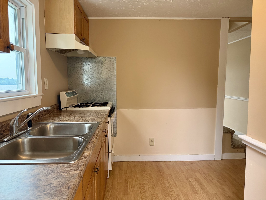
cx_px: 133
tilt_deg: -5.9
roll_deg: +1.2
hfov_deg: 71.6
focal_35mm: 24
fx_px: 184
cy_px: 100
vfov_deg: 56.8
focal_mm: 6.76
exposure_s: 1/120
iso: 250
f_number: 1.78
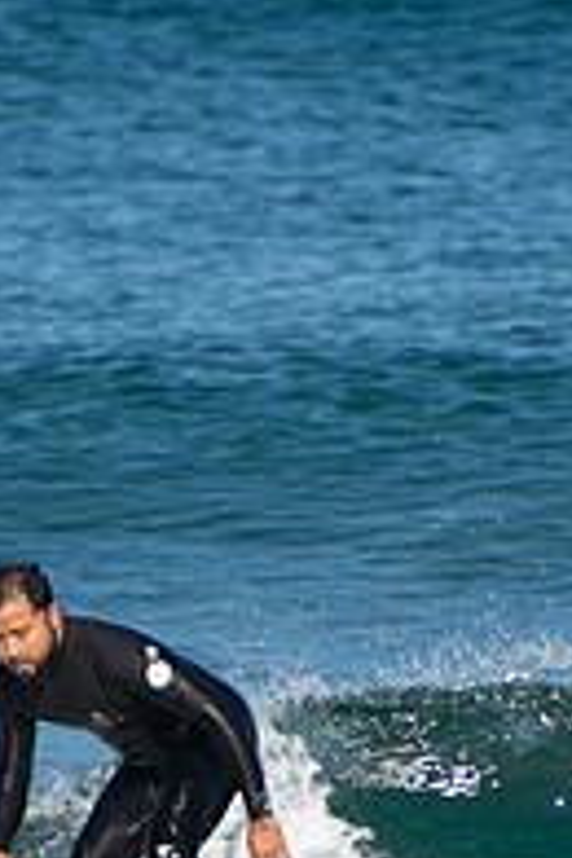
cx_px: 202
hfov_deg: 0.8
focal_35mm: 1788
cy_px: 847
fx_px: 42611
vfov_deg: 1.2
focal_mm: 400
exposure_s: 1/1250
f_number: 5.6
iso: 220
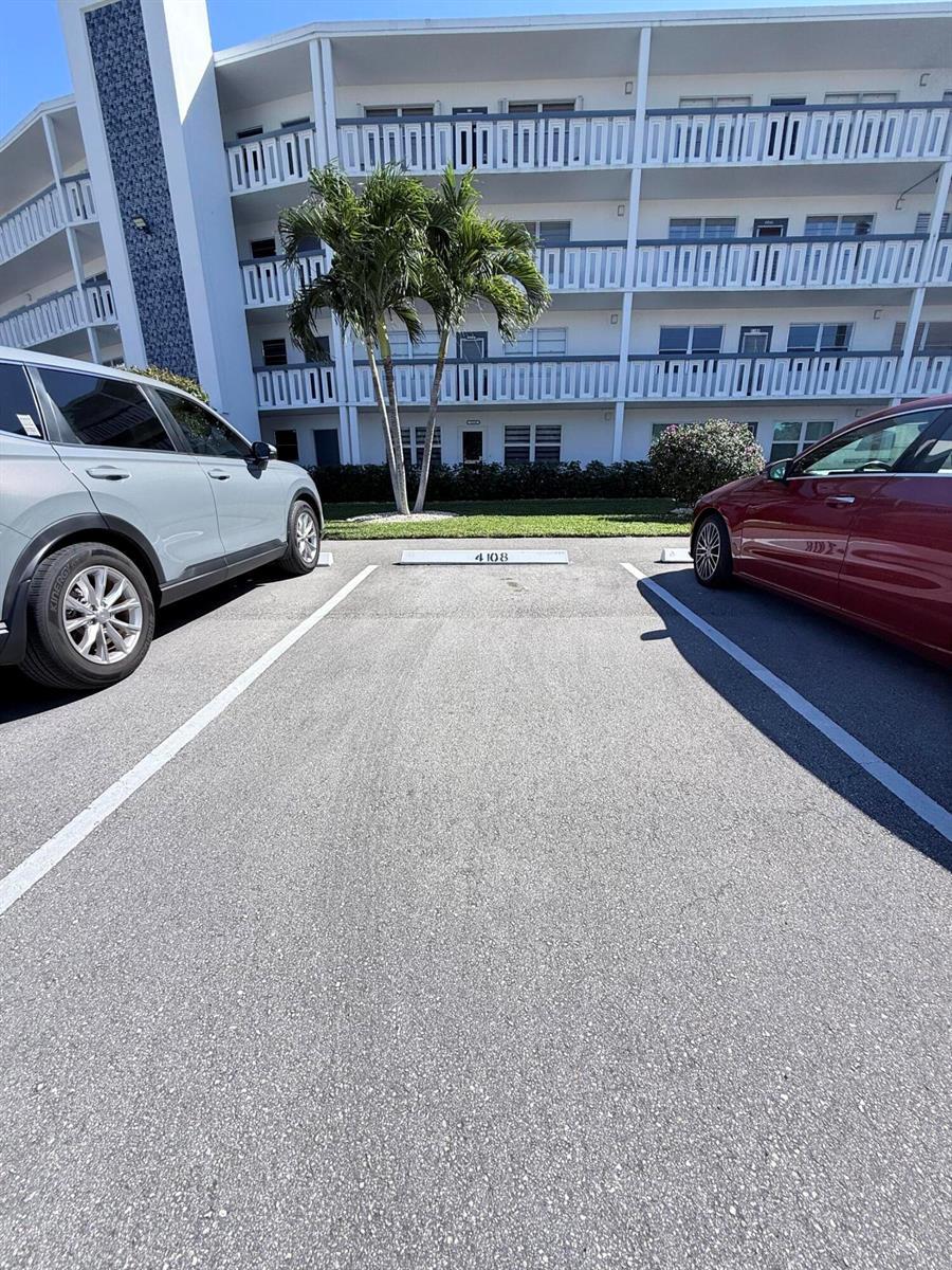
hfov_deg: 85.7
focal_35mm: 14
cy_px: 635
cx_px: 476
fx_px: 513
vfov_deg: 102.1
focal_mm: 2.22
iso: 50
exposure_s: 1/1901
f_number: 2.2
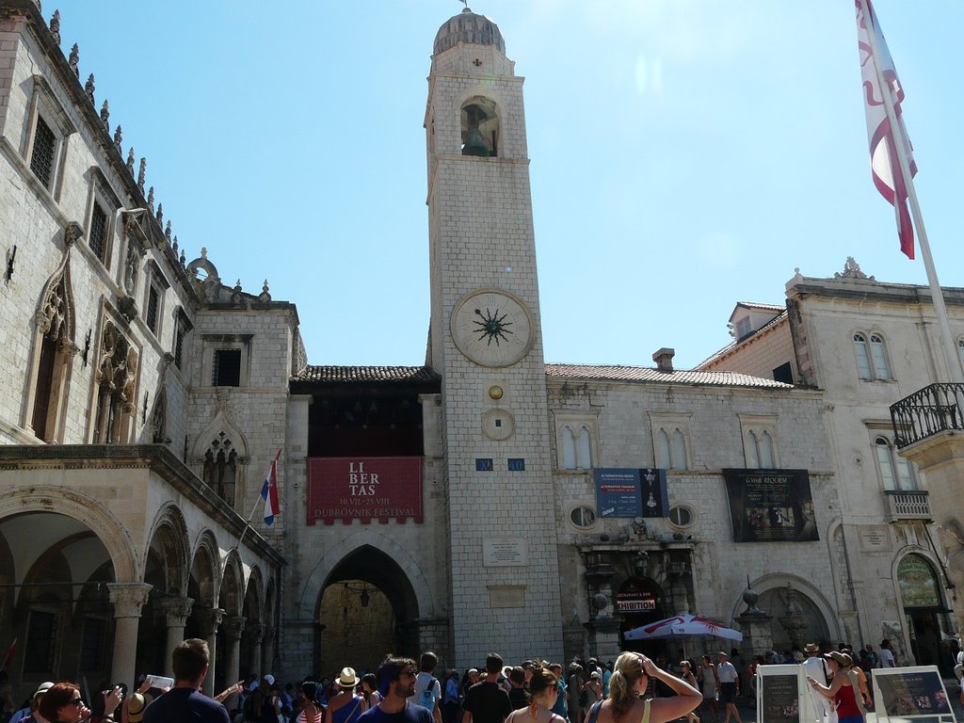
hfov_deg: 58.4
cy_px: 362
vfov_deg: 45.4
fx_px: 863
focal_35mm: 31
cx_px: 482
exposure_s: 1/400
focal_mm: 5
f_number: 5.6
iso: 100
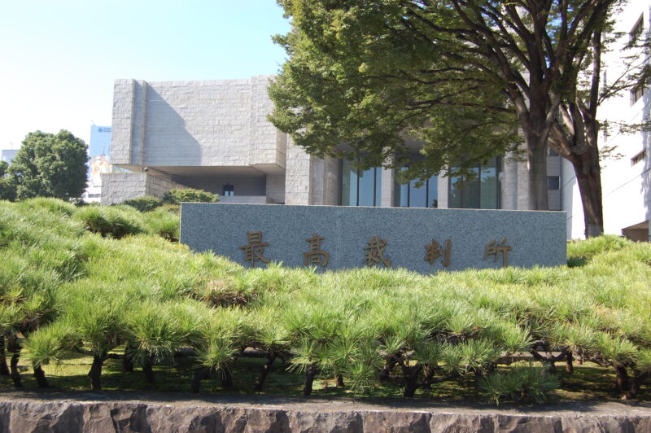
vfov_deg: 34.2
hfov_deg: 49.6
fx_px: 705
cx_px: 326
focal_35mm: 39
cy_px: 216
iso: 200
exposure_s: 1/200
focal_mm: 26
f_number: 7.1
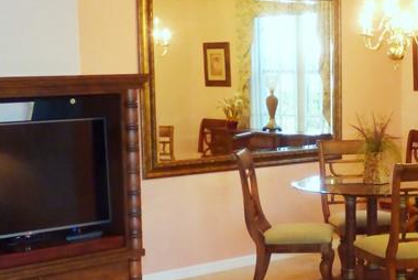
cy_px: 195
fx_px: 976
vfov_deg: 16.2
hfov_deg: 23.8
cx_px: 330
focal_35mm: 84
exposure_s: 1/60
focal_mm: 5.29
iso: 500
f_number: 3.3
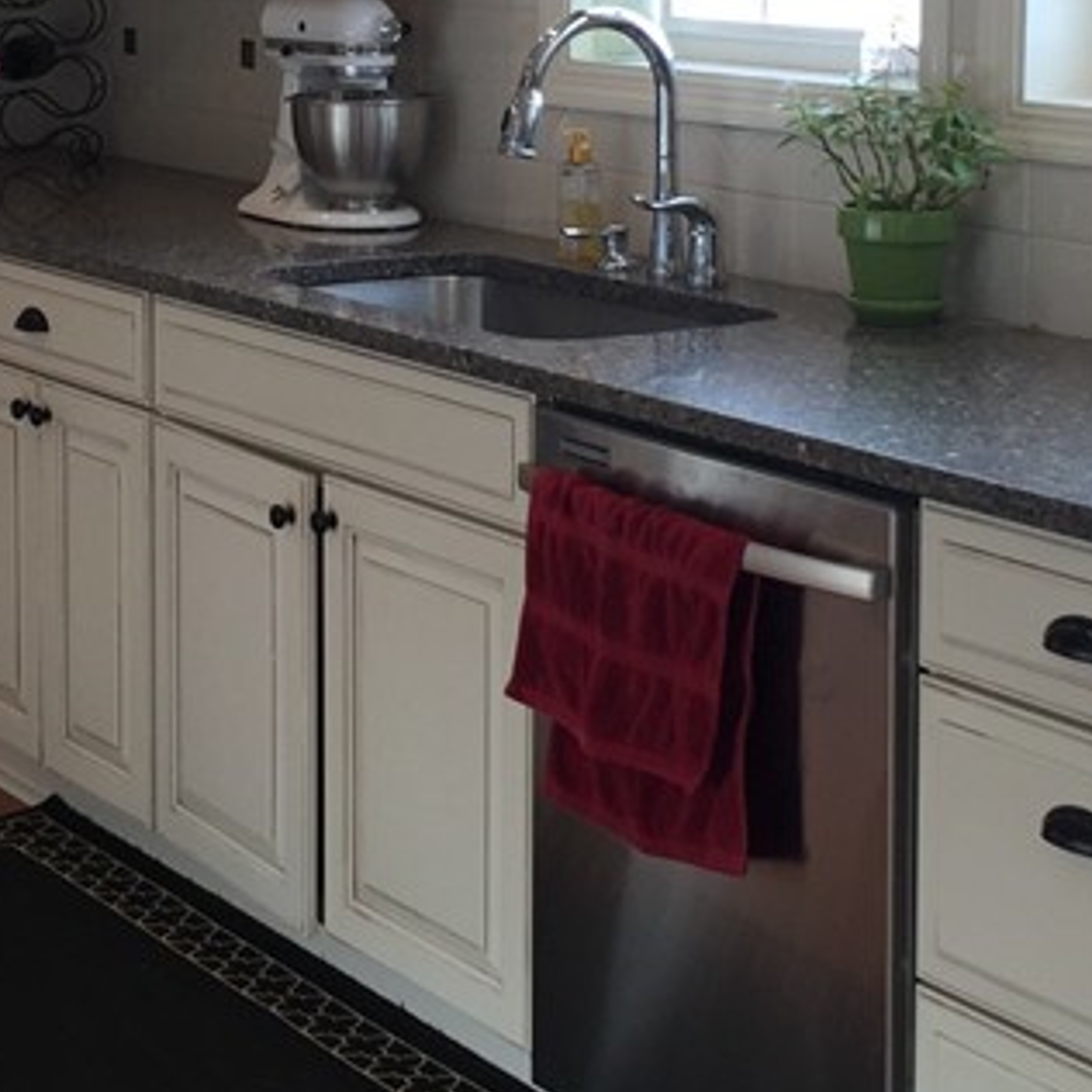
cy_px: 107
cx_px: 335
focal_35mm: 83
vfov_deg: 20.5
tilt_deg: -5.6
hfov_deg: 20.8
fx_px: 2962
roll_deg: +0.3
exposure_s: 1/120
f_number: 2.2
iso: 32
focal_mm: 4.15
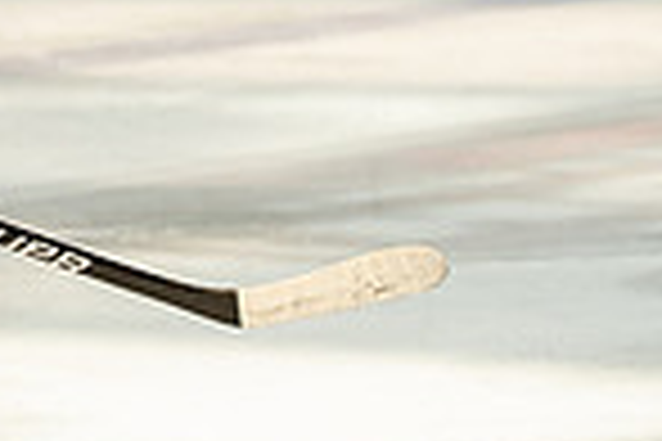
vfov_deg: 1.6
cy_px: 47
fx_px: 15905
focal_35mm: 865
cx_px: -581
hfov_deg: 2.4
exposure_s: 1/1600
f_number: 3.5
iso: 800
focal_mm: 146
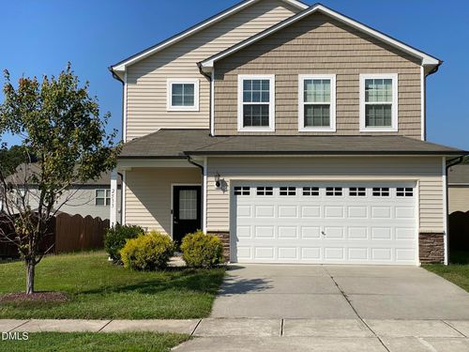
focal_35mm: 52
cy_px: 176
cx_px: 234
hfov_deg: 36.8
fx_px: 705
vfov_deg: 28.0
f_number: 2
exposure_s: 1/2519
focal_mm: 6
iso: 20
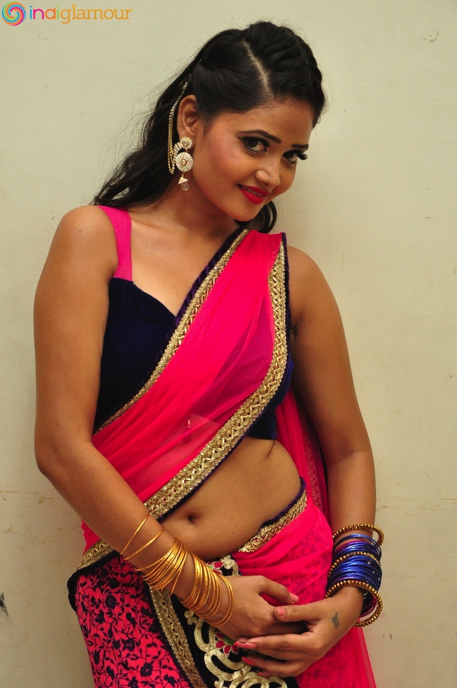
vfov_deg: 23.4
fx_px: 1661
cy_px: 344
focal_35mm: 87
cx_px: 228
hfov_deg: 15.7
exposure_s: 1/125
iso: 1600
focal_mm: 58
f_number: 7.1
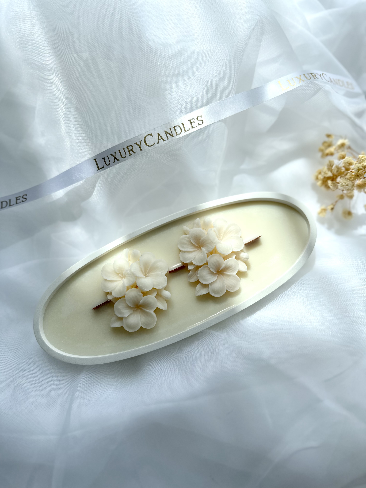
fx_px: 338
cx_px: 183
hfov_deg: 56.8
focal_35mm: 24
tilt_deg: -80.9
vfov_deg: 71.6
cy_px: 244
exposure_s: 1/2967
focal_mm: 6.86
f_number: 1.78
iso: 80
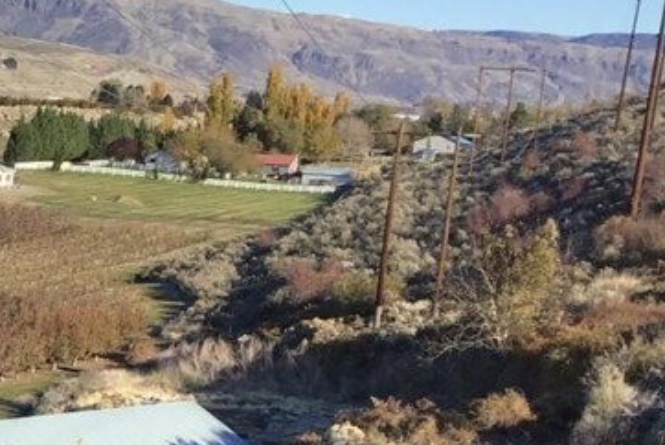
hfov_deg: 20.0
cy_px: 448
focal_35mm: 91
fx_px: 1682
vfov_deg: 14.8
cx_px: -256
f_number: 2.4
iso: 25
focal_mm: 3.3
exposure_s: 1/886
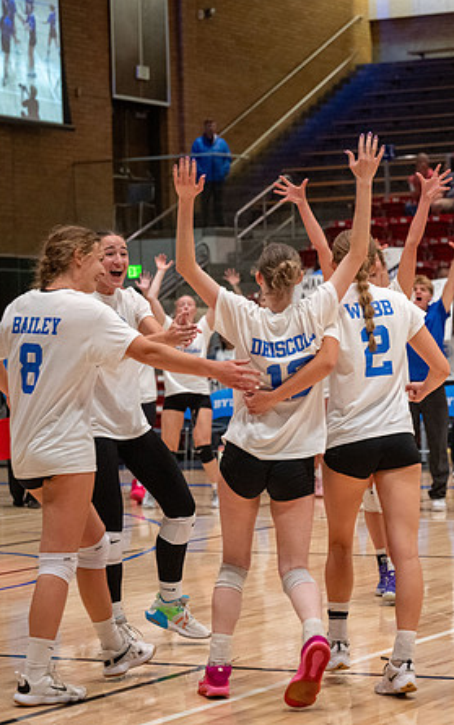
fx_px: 2137
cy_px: 361
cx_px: 356
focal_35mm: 108
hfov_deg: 12.1
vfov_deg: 19.3
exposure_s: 1/500
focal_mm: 70
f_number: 2.8
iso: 5000
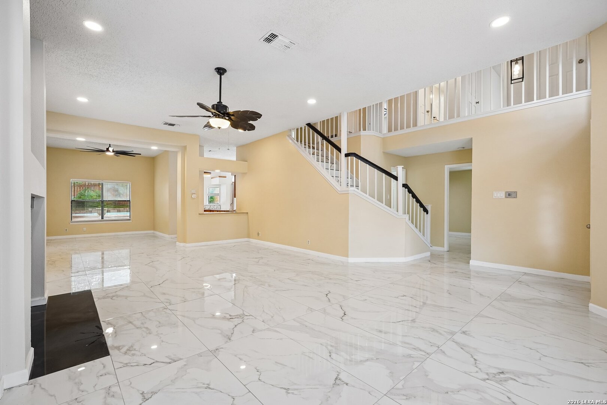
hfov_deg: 96.7
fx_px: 270
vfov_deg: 73.7
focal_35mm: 16
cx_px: 304
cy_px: 202
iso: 400
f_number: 8
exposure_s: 1/30
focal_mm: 16
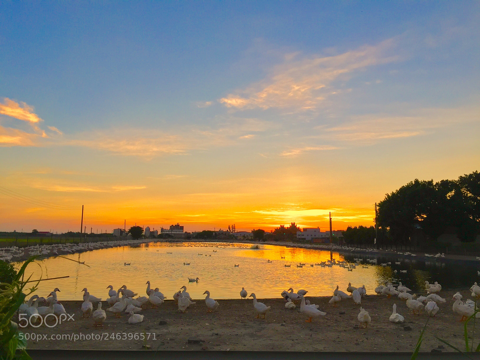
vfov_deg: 48.2
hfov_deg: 61.7
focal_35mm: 29
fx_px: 402
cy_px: 180
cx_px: 240
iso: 32
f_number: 2.2
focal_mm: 4.15
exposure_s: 1/164
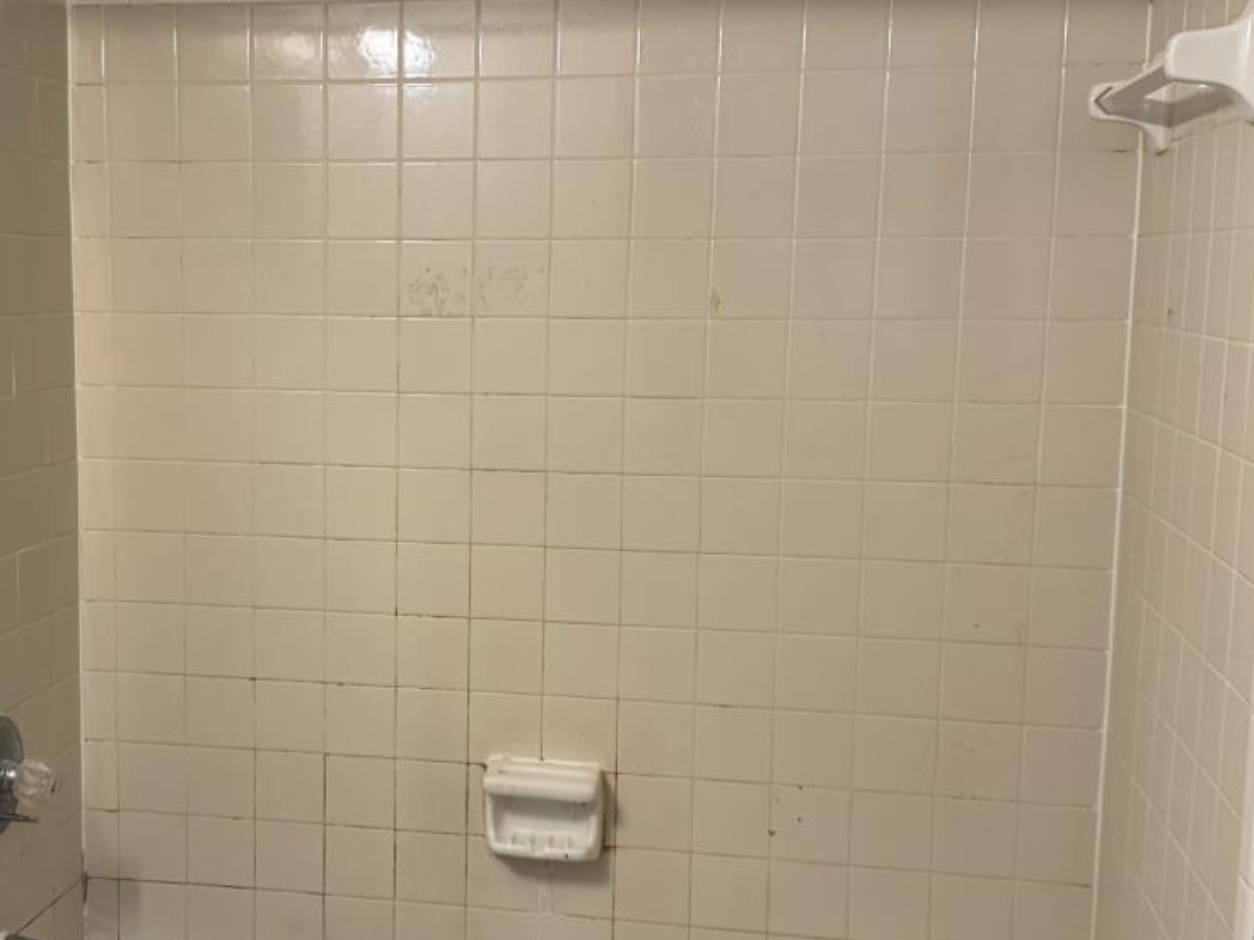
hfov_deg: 38.4
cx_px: 401
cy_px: 518
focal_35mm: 49
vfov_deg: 29.6
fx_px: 1775
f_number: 1.78
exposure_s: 1/120
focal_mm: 6.76
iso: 200
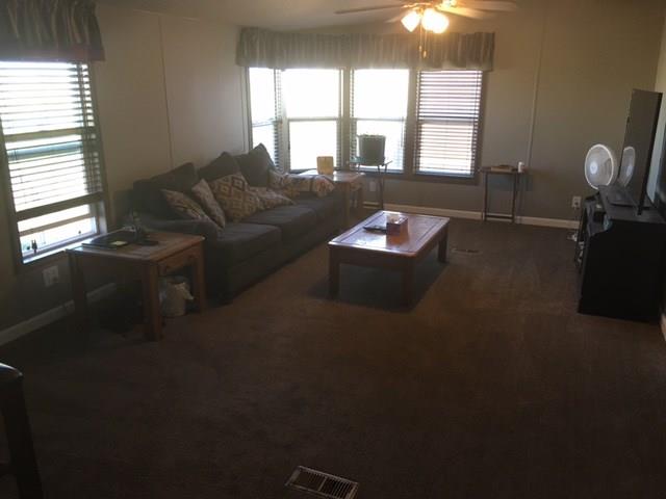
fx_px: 558
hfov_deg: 61.7
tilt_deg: -15.8
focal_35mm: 29
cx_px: 333
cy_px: 250
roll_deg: -1.0
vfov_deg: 48.2
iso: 40
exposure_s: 1/15
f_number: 2.2
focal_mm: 4.15
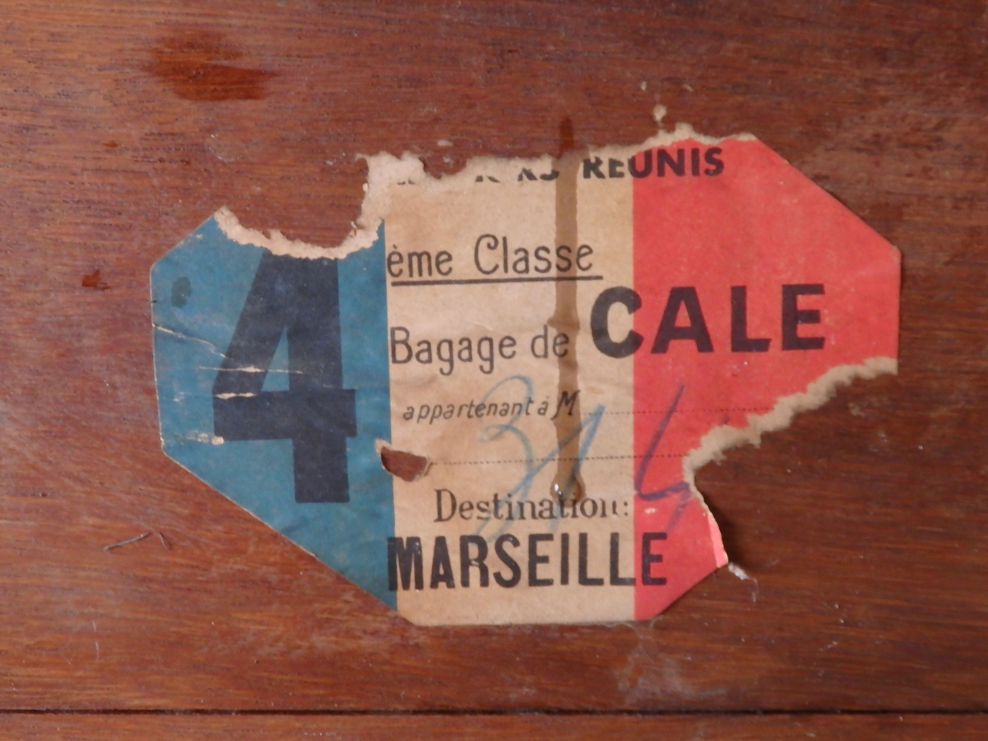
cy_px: 370
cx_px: 494
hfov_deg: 46.8
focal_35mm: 40
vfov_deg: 36.0
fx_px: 1142
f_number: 3.7
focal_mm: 7.3
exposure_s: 1/40
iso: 640
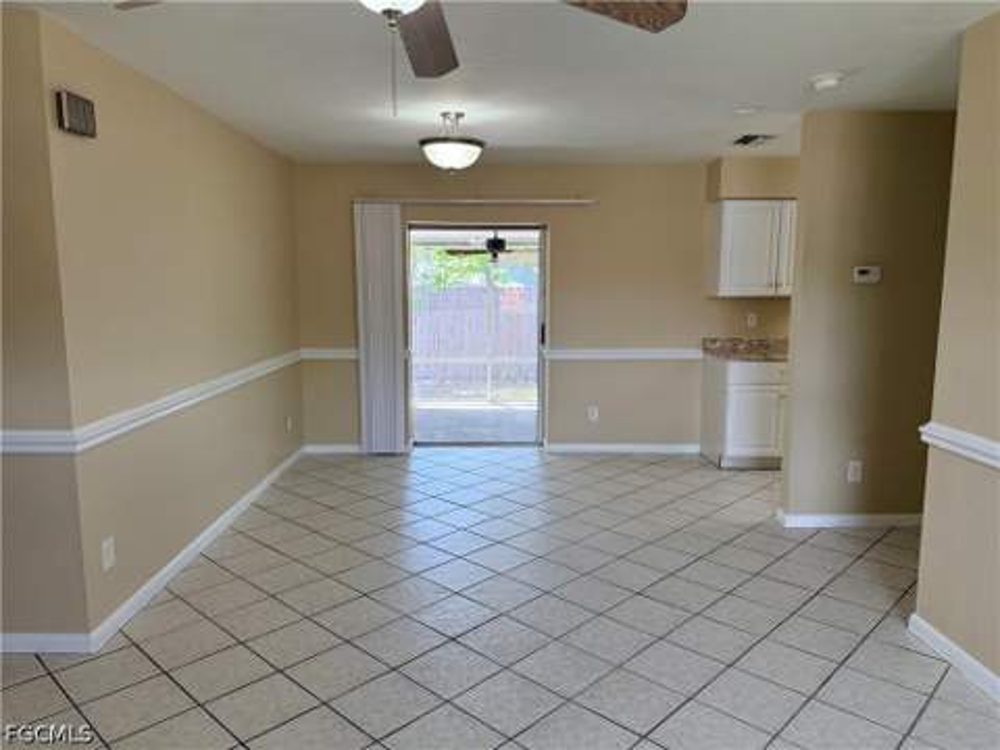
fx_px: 693
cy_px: 375
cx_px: 500
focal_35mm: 24
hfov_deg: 71.6
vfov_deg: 56.8
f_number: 1.78
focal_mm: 6.76
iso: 200
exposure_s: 1/229
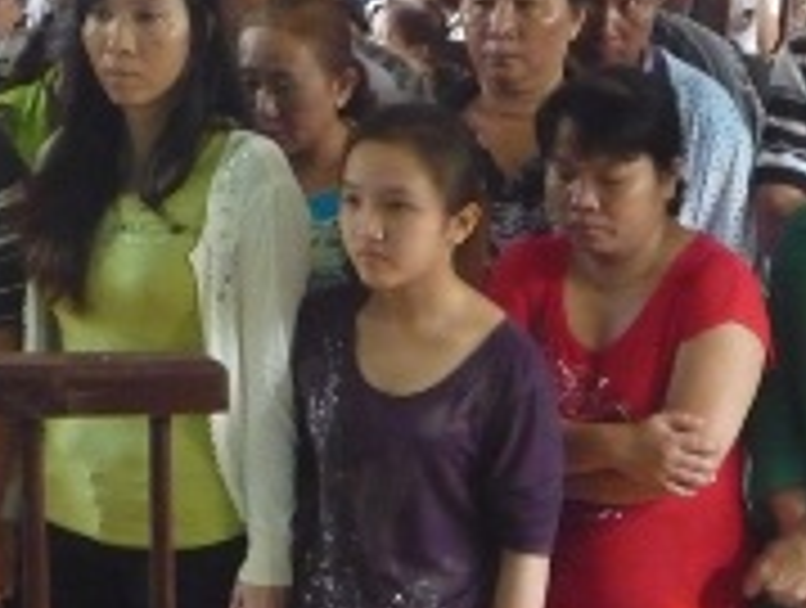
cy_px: 205
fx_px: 3056
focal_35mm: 131
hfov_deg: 15.0
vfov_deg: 11.3
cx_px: 194
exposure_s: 1/40
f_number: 4.7
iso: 800
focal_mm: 8.2
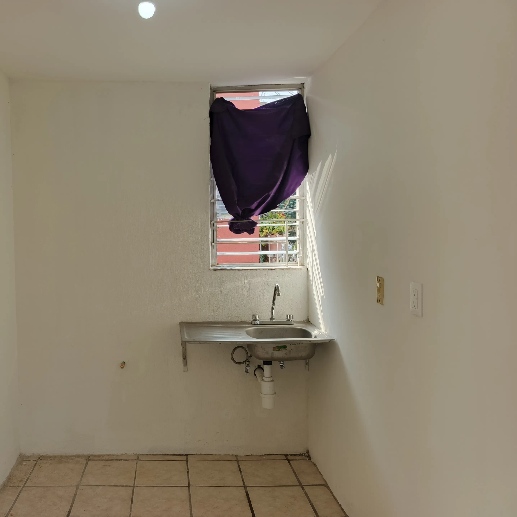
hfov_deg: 55.8
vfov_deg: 57.3
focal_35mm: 28
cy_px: 261
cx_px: 164
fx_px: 473
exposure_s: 1/120
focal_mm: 5.25
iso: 141
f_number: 1.7
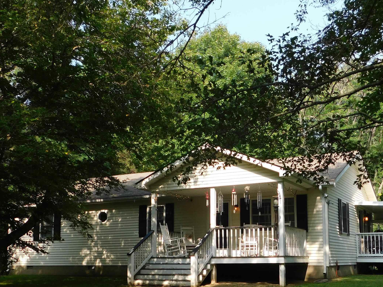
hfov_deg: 42.8
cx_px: 221
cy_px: 202
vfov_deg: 32.5
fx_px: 487
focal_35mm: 44
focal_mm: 5.3
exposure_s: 1/400
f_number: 3.2
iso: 125
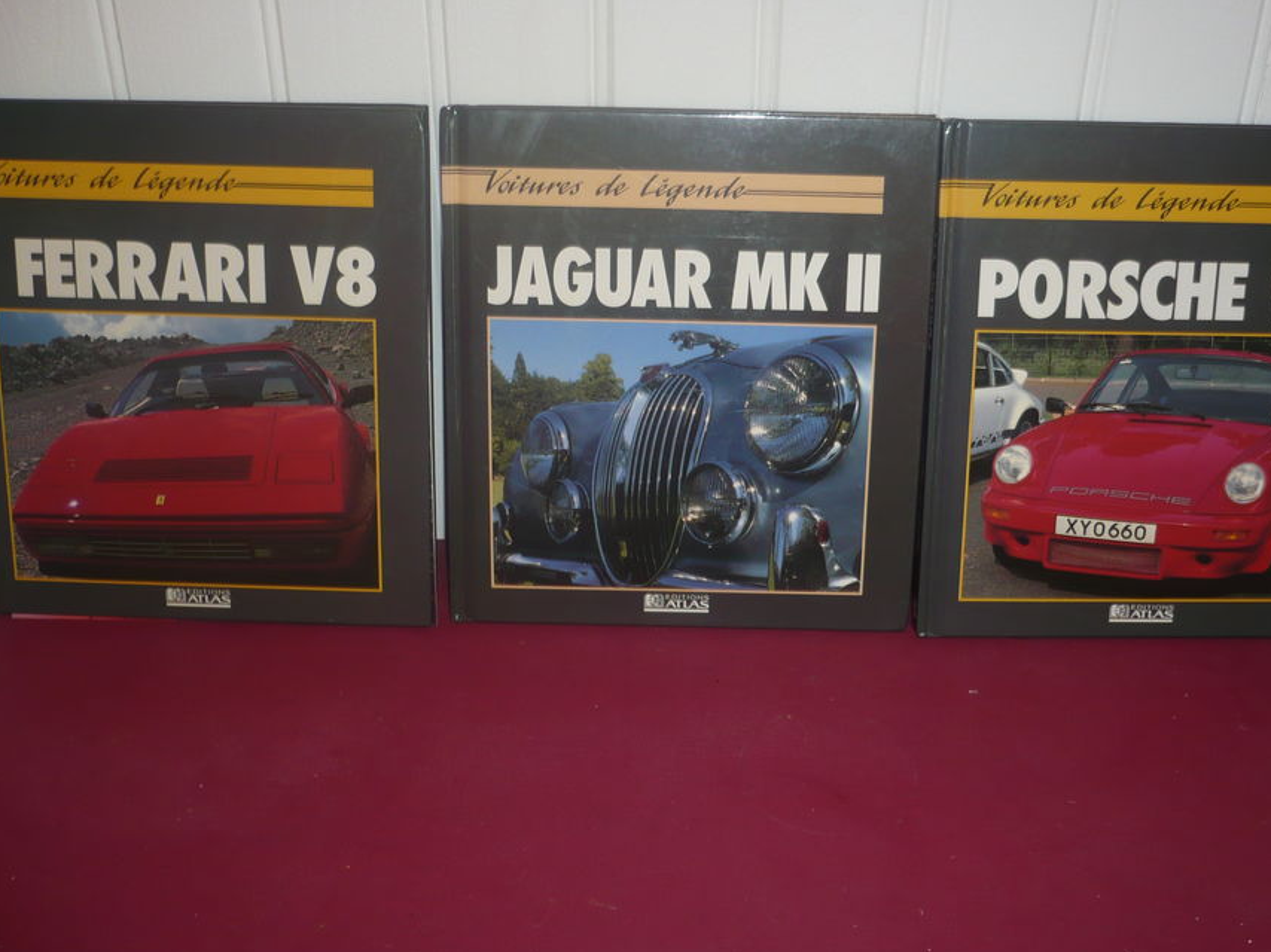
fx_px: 1505
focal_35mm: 41
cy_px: 448
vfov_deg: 35.1
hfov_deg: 45.7
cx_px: 713
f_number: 2.8
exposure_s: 1/30
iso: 100
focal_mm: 5.8
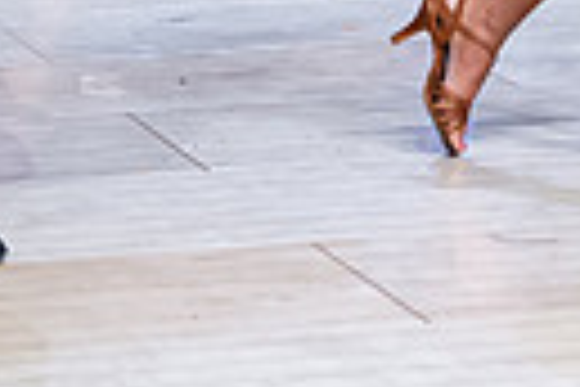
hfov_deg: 6.6
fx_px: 4994
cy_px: -475
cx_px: 133
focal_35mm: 310
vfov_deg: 4.4
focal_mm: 60
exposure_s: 1/400
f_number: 3.2
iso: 3200
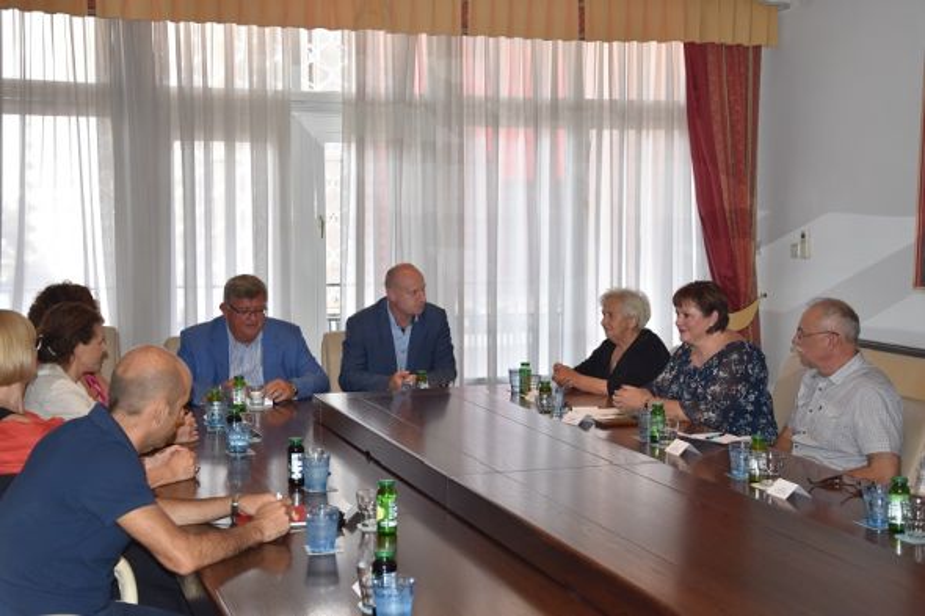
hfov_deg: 37.9
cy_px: 308
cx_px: 462
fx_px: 1349
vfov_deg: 25.7
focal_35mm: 52
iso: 500
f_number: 5.6
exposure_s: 1/125
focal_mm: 35
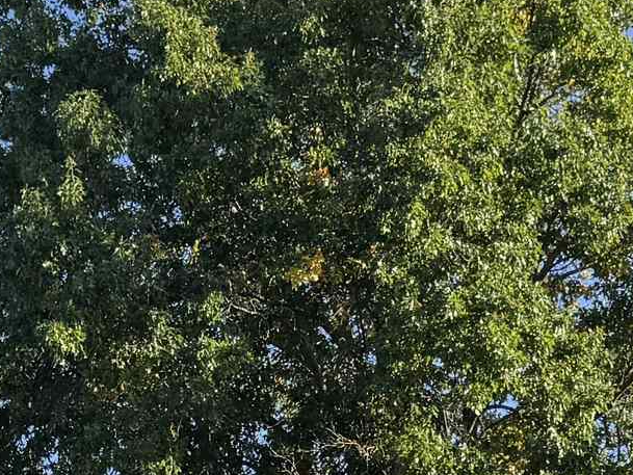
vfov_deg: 11.3
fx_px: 2213
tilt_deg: +8.0
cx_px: 192
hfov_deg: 16.2
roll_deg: -0.7
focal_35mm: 121
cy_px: 867
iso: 80
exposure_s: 1/1488
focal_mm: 6.76
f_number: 1.78
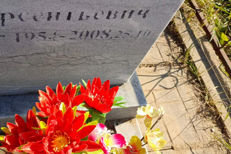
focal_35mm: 41
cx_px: 64
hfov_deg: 46.1
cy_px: 41
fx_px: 263
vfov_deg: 32.1
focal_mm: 4.76
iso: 112
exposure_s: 1/612
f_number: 1.69
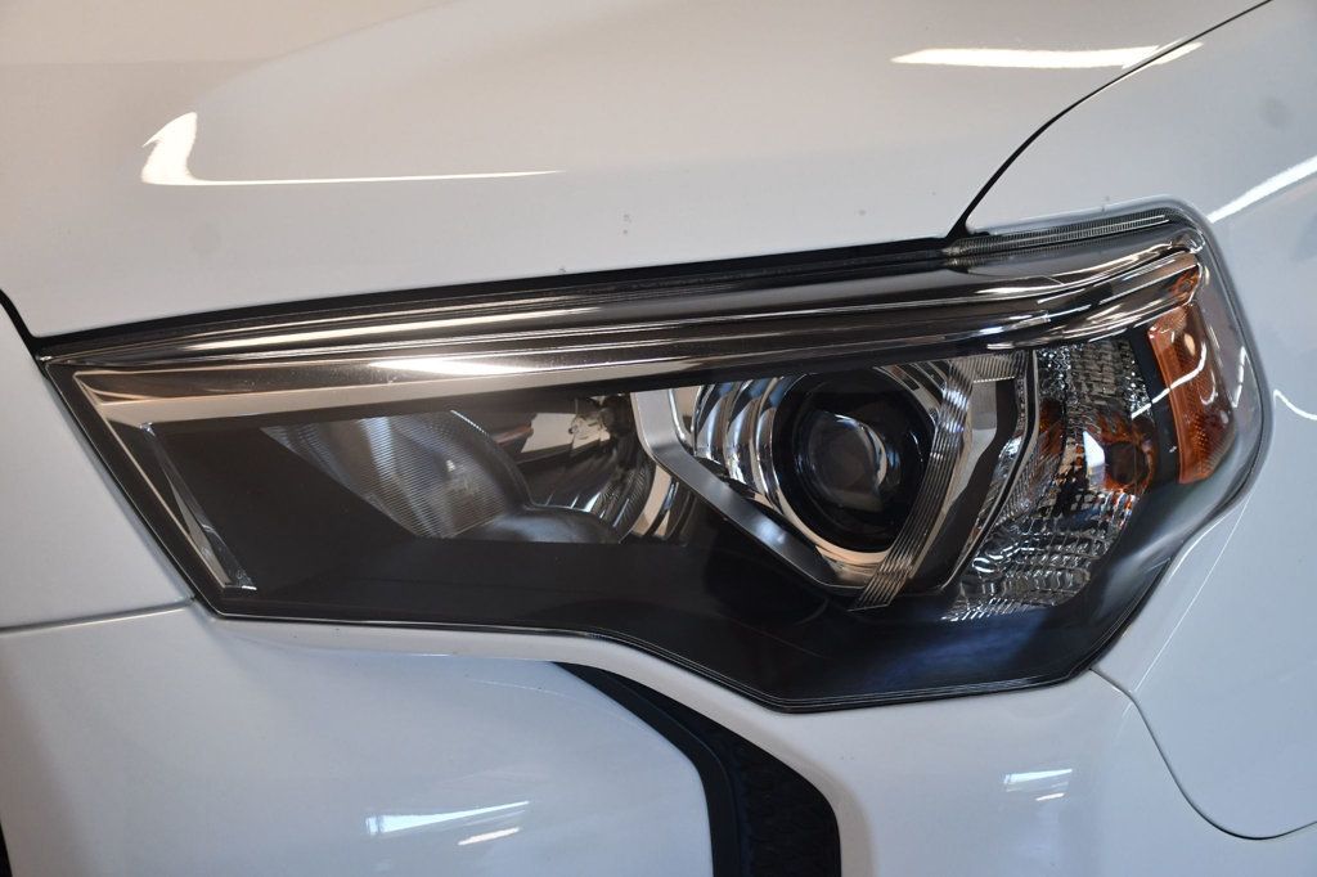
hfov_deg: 38.2
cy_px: 438
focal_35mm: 52
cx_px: 658
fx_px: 1902
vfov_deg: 26.0
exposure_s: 1/125
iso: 900
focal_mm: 35
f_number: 4.2
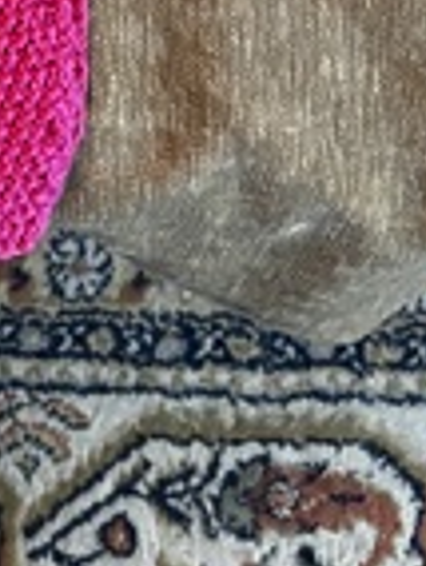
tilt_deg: -82.4
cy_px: -821
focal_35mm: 146
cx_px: -677
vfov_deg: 11.2
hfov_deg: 9.0
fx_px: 2388
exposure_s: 1/33
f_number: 1.6
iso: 500
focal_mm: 5.96
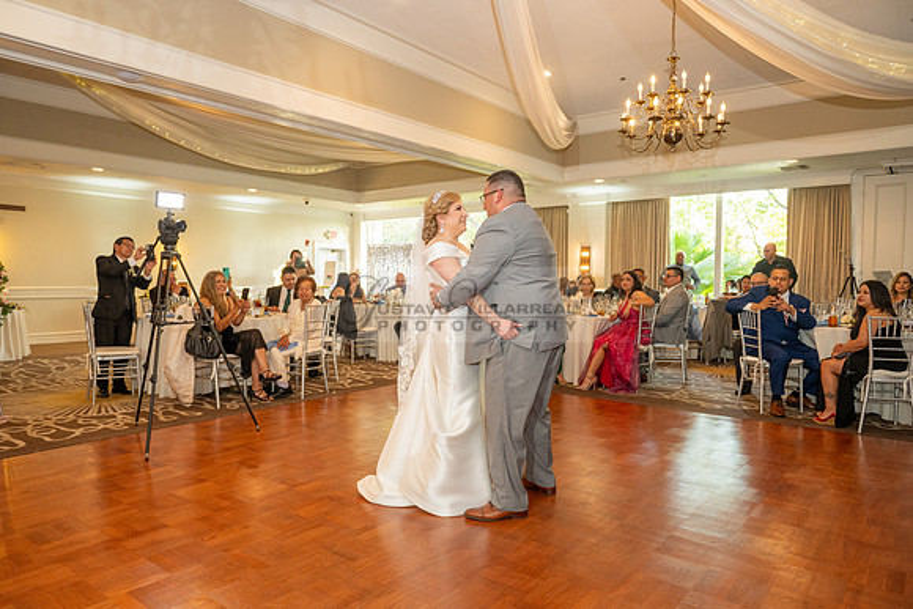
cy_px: 304
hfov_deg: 73.7
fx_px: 609
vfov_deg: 53.2
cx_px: 456
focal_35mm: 24
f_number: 3.5
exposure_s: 1/125
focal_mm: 24
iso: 800
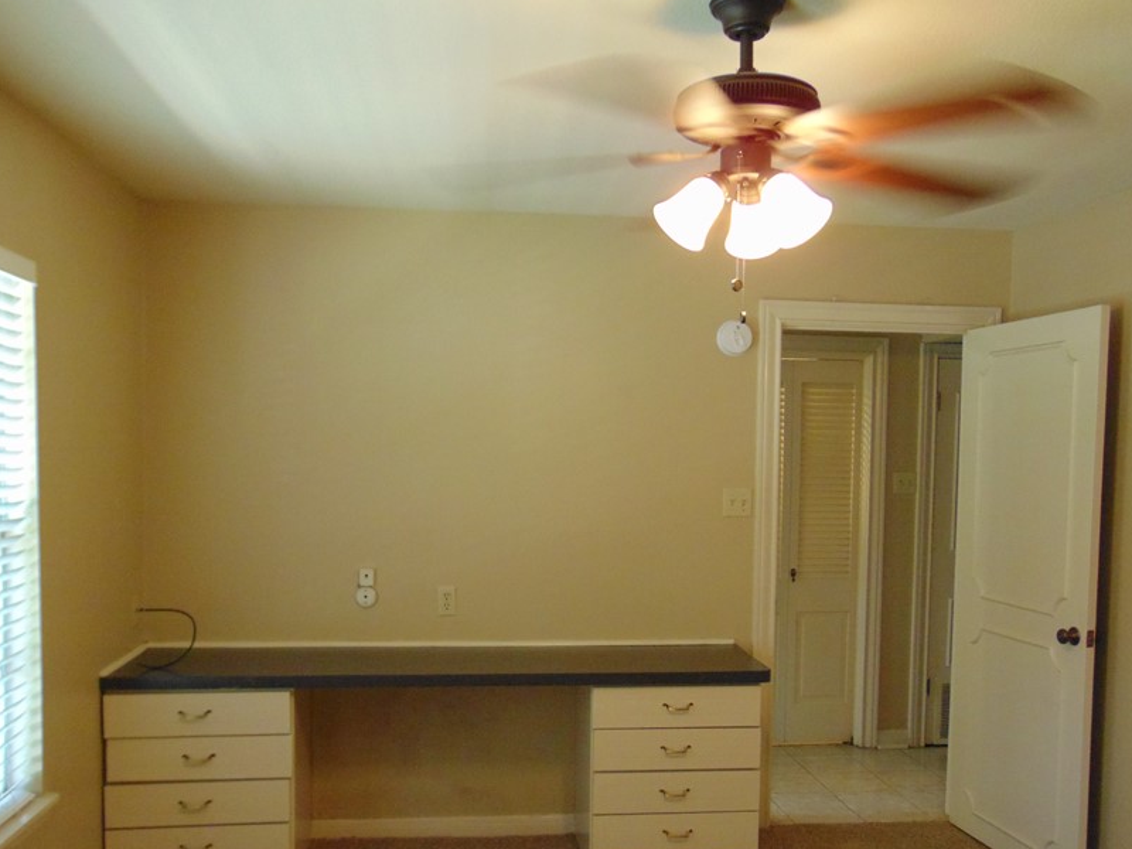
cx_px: 576
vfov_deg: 43.9
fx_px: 1046
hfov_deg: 56.8
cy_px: 521
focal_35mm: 32
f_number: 3
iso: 250
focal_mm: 4.5
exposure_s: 1/30
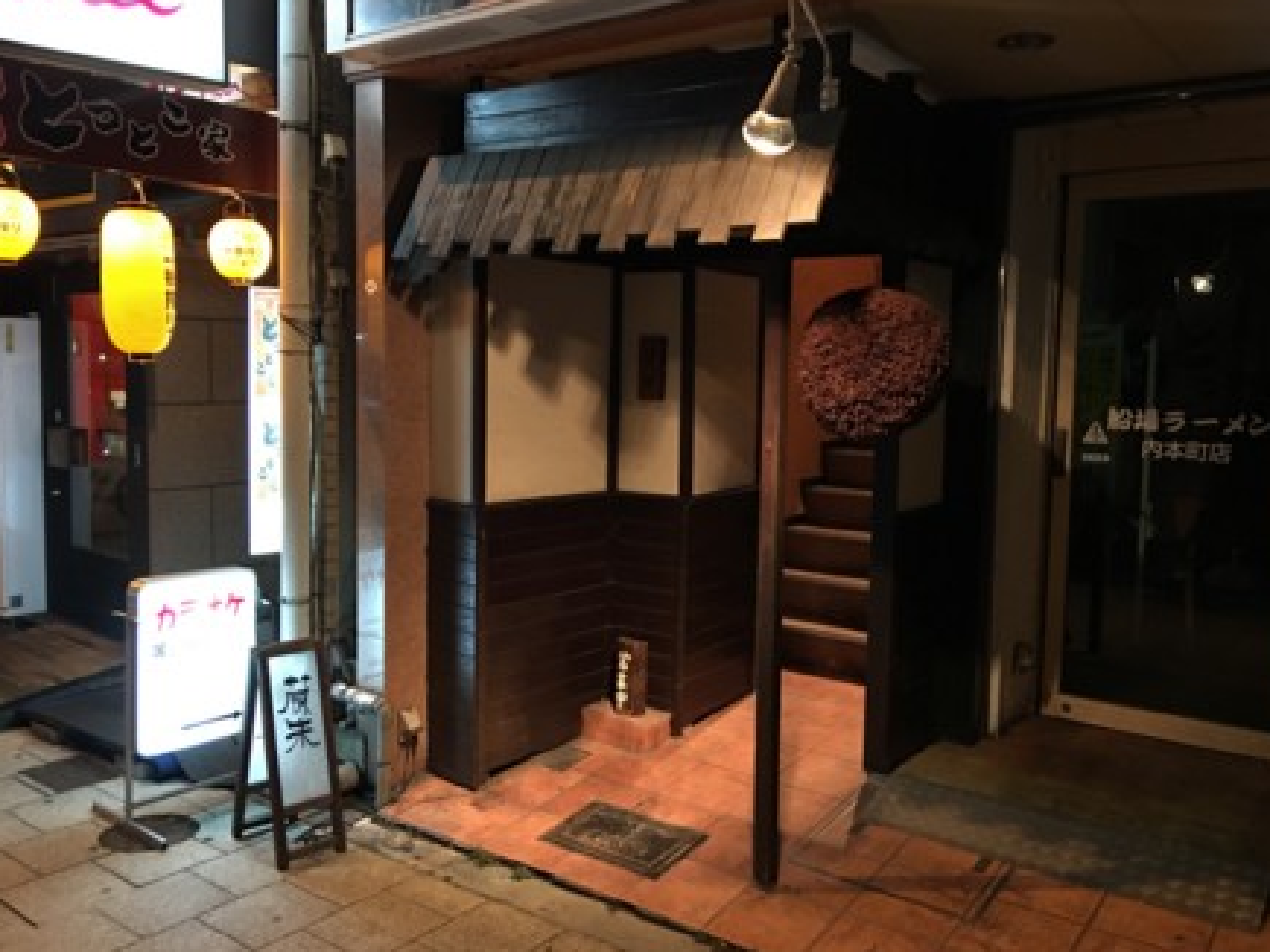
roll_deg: -1.4
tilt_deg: -4.1
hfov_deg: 60.0
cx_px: 651
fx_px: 1100
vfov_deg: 46.8
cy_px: 467
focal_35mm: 30
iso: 64
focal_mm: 4.15
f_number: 2.2
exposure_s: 1/4
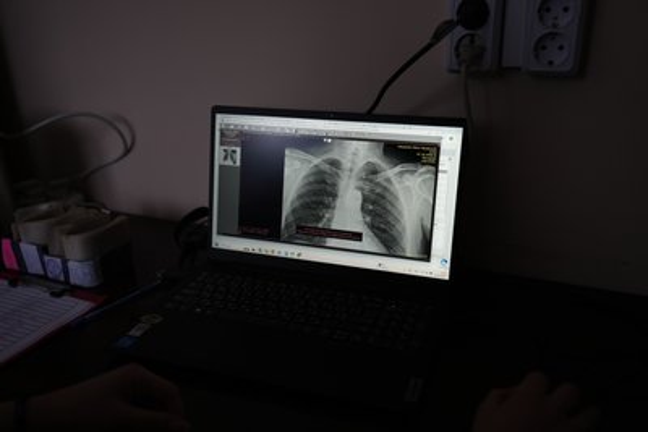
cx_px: 324
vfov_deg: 37.9
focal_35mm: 35
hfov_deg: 54.4
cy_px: 216
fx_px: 630
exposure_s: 1/250
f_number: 2.8
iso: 640
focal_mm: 35
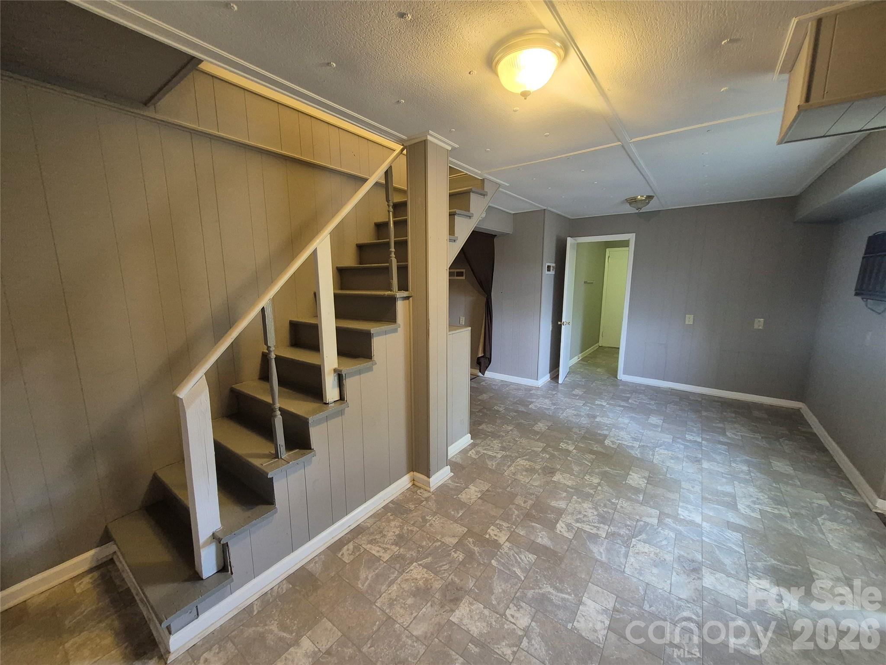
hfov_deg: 106.2
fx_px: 333
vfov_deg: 89.9
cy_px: 332
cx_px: 443
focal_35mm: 13
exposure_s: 1/60
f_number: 2.2
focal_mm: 1.74
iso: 500
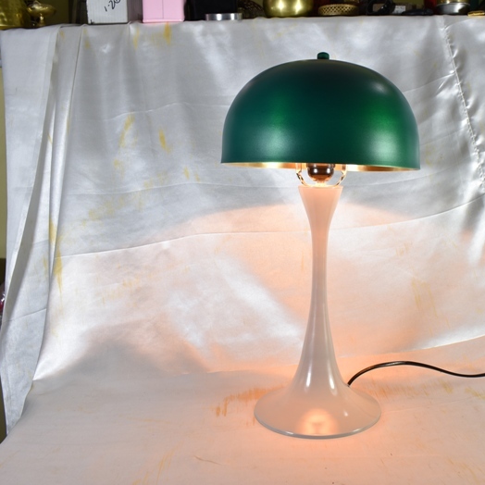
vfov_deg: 47.2
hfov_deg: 46.3
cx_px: 333
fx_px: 555
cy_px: 243
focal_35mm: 35
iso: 100
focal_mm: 18
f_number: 5.6
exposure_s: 1/20
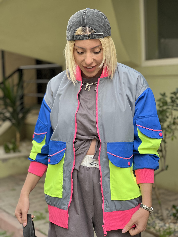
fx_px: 528
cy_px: 118
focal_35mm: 77
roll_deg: +1.0
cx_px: 89
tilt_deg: -4.2
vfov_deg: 25.3
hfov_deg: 19.1
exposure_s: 1/121
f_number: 2.8
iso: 80
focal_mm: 9
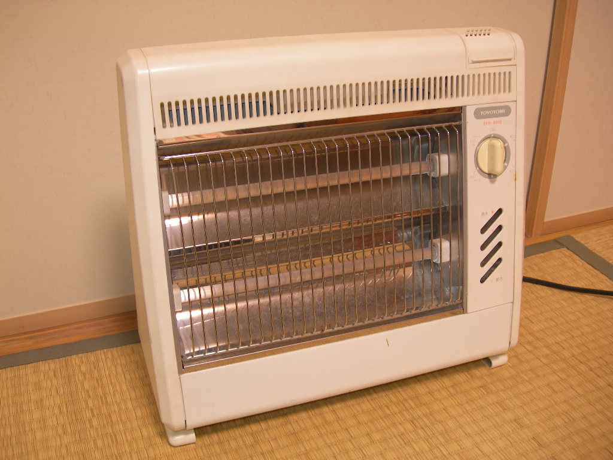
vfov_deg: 37.7
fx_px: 673
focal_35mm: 38
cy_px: 230
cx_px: 306
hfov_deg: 49.0
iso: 50
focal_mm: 7.8
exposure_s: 1/3.7
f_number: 2.8
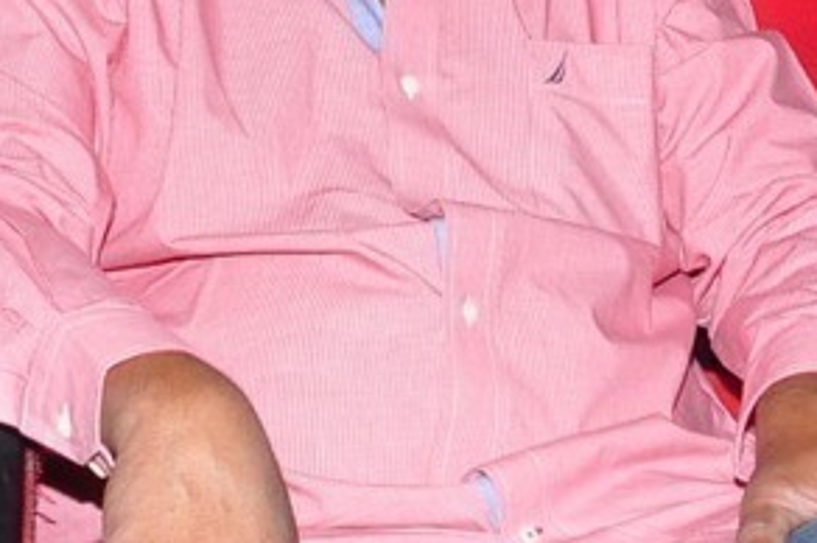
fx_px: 3492
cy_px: 281
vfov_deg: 8.9
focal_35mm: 154
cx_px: 308
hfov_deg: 13.3
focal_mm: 25
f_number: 10
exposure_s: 1/125
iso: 500
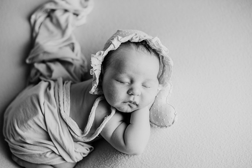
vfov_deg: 27.0
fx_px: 350
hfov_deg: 39.6
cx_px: 126
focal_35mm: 50
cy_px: 84
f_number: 2.8
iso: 100
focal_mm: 50
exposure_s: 1/160
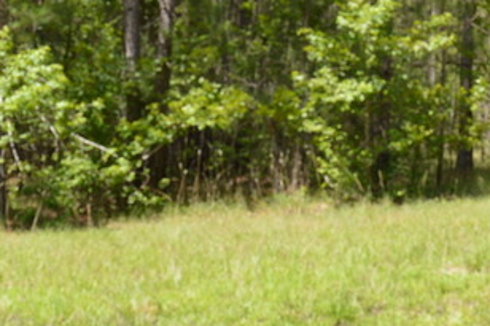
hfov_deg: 25.6
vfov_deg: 16.8
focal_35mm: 79
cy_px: -19
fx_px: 1075
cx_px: 310
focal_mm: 18
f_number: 6.3
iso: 100
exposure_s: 1/160
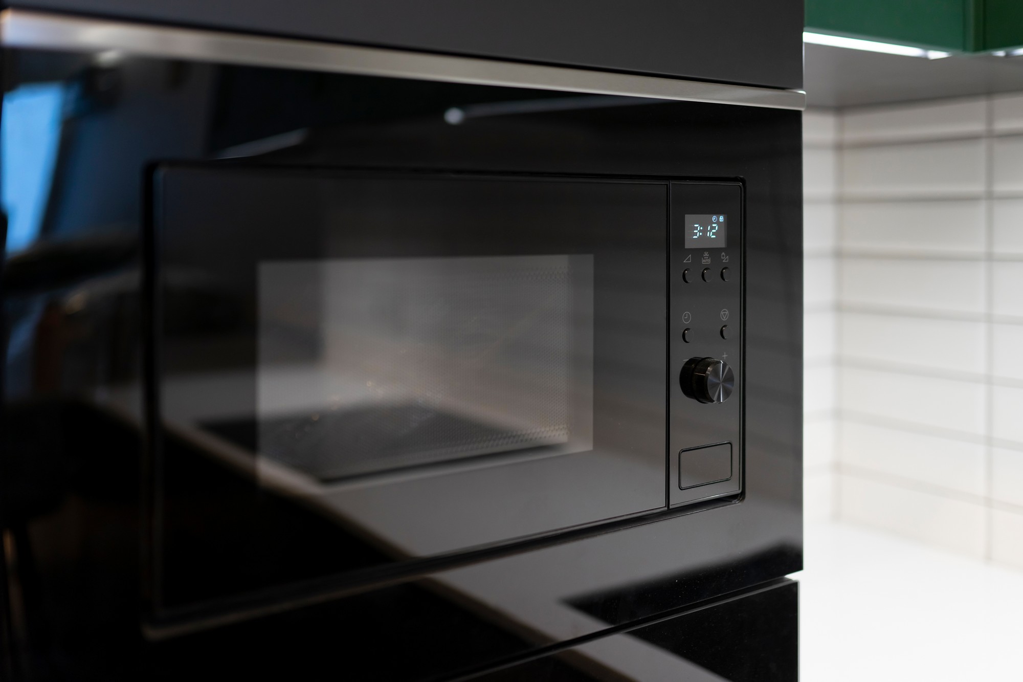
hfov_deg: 54.4
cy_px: 341
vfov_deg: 37.8
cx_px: 512
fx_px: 994
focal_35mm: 35
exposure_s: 1/125
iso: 250
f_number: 1.4
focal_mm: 35
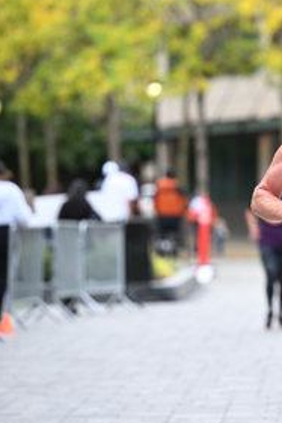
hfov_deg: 4.8
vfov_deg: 7.2
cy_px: 184
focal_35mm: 285
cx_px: 271
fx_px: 3344
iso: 640
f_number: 2.8
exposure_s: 1/2000
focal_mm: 145
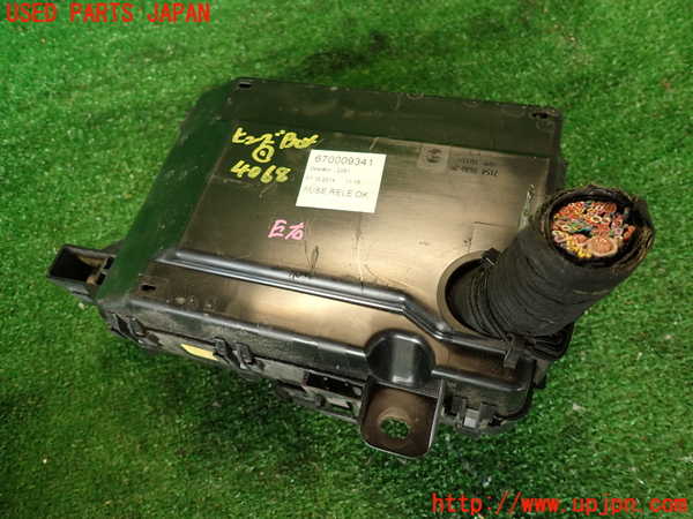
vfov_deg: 54.9
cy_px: 260
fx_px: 500
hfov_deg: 69.4
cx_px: 346
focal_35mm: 25
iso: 200
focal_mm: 4.5
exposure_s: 1/60
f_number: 2
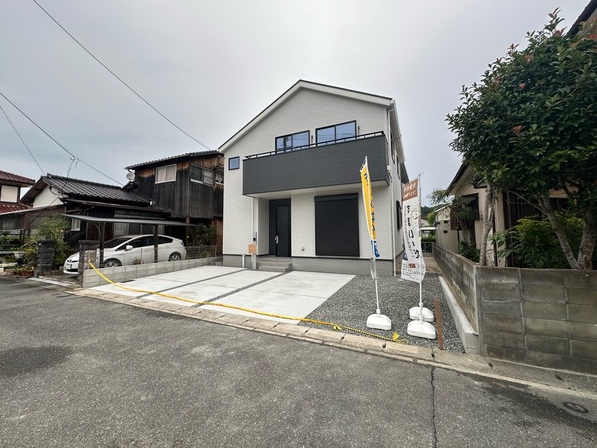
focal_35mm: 15
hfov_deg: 98.1
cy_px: 216
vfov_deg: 81.7
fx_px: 259
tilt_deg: +6.9
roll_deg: +1.2
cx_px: 286
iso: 40
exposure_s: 1/387
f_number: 2.2
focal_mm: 2.22
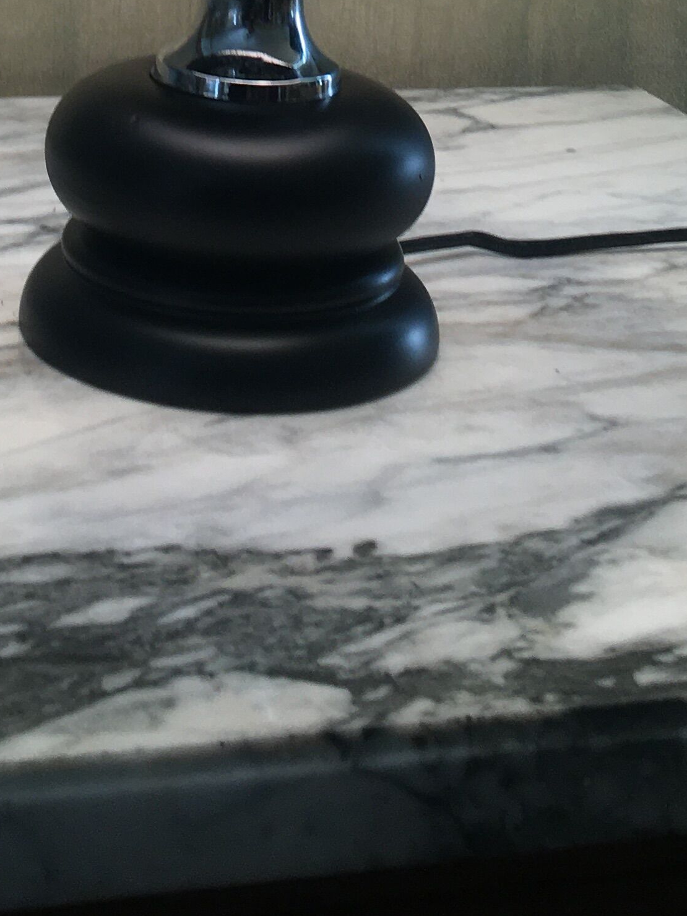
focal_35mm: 79
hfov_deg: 18.5
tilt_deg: -5.3
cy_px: -305
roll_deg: -3.6
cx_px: 166
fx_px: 2090
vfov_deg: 22.0
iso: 32
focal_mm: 4.15
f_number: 2.2
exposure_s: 1/50
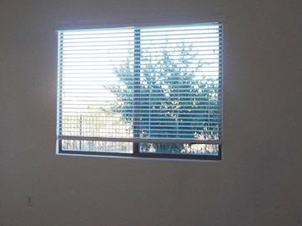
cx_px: 46
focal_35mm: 54
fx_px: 471
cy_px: 101
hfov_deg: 34.1
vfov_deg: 27.0
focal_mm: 4.1
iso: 125
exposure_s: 1/60
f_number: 3.3
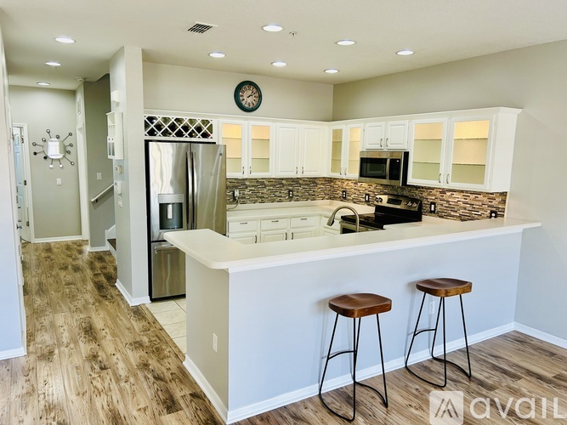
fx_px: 426
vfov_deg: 53.0
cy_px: 212
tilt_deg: -9.6
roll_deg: -0.9
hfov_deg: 67.3
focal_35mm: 26
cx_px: 284
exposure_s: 1/120
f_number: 1.5
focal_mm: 5.7
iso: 80
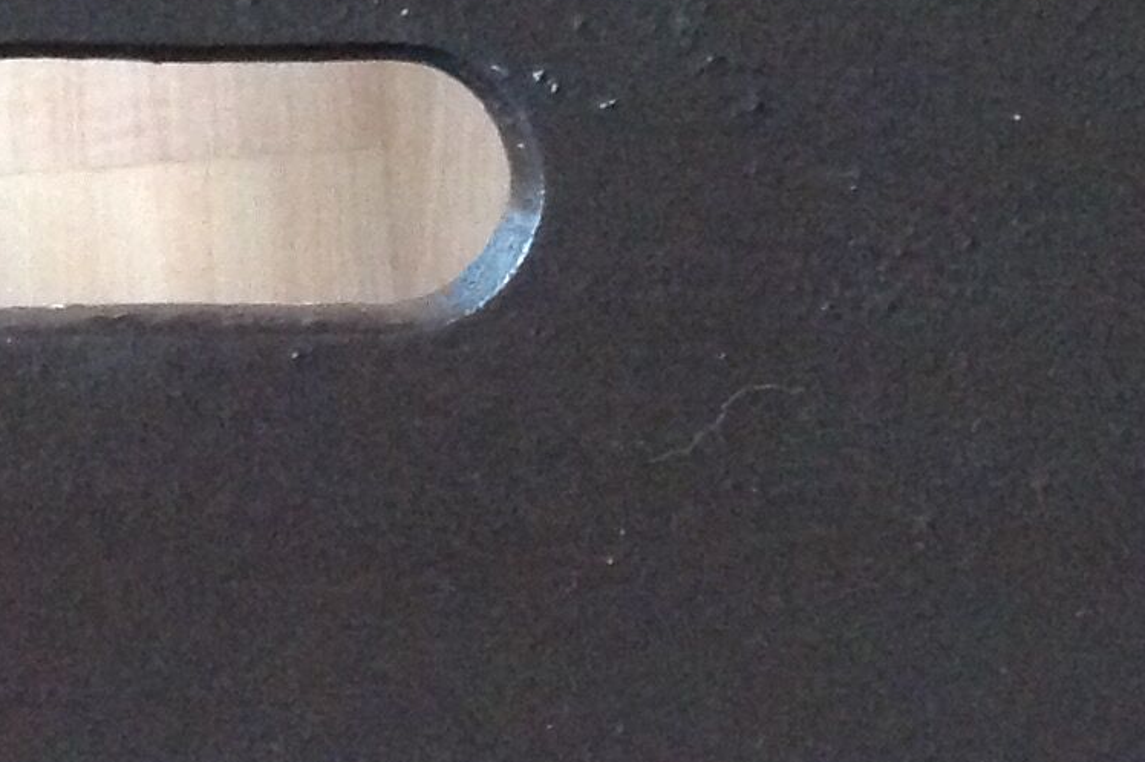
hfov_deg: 16.2
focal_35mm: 126
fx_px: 4006
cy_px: 63
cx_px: 361
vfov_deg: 10.8
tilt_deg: -86.1
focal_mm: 4.28
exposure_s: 1/15
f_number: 2.4
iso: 640
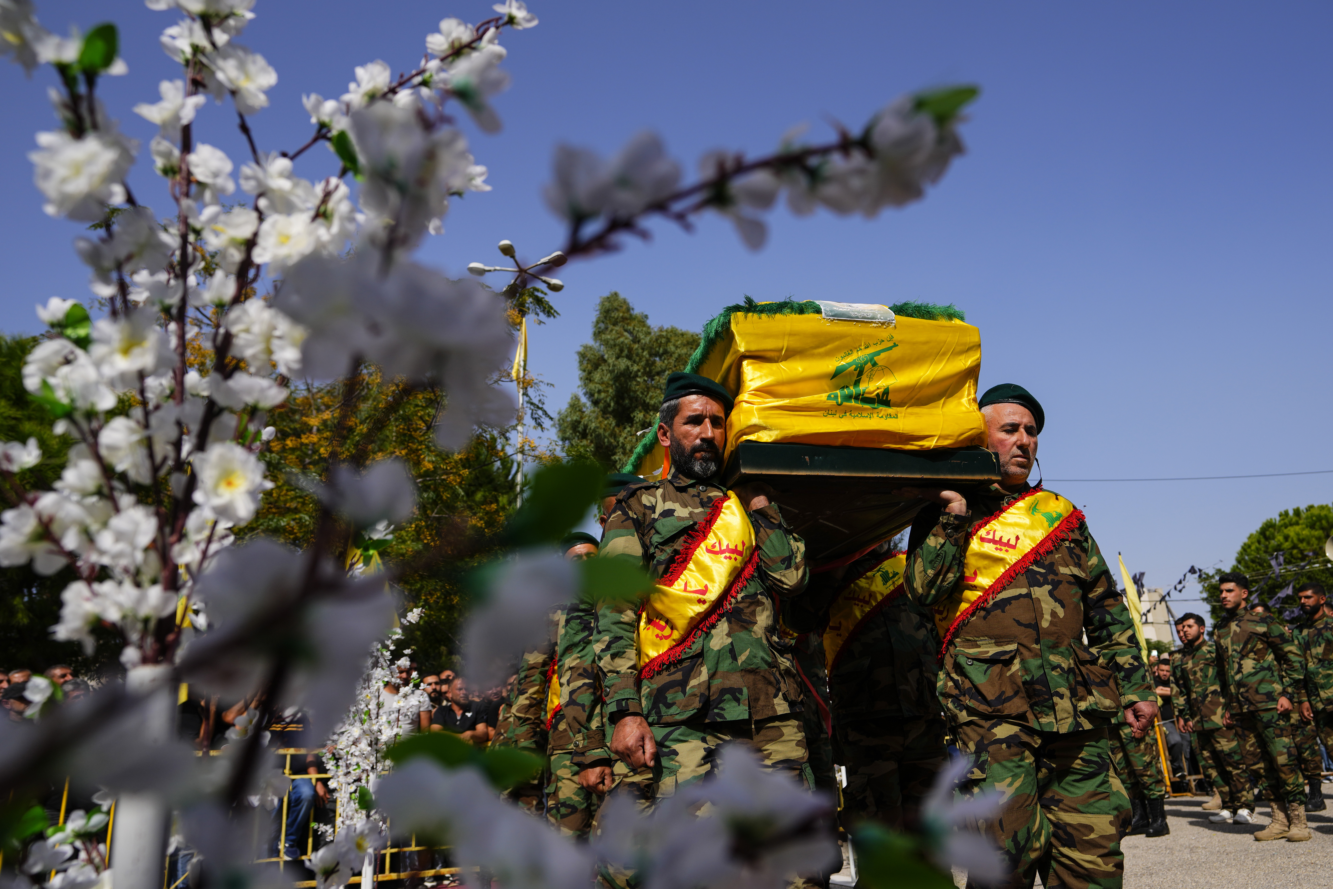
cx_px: 666
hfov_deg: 84.0
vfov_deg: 61.9
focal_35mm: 20
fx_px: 740
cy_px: 444
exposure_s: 1/2000
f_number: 4
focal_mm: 20
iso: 125
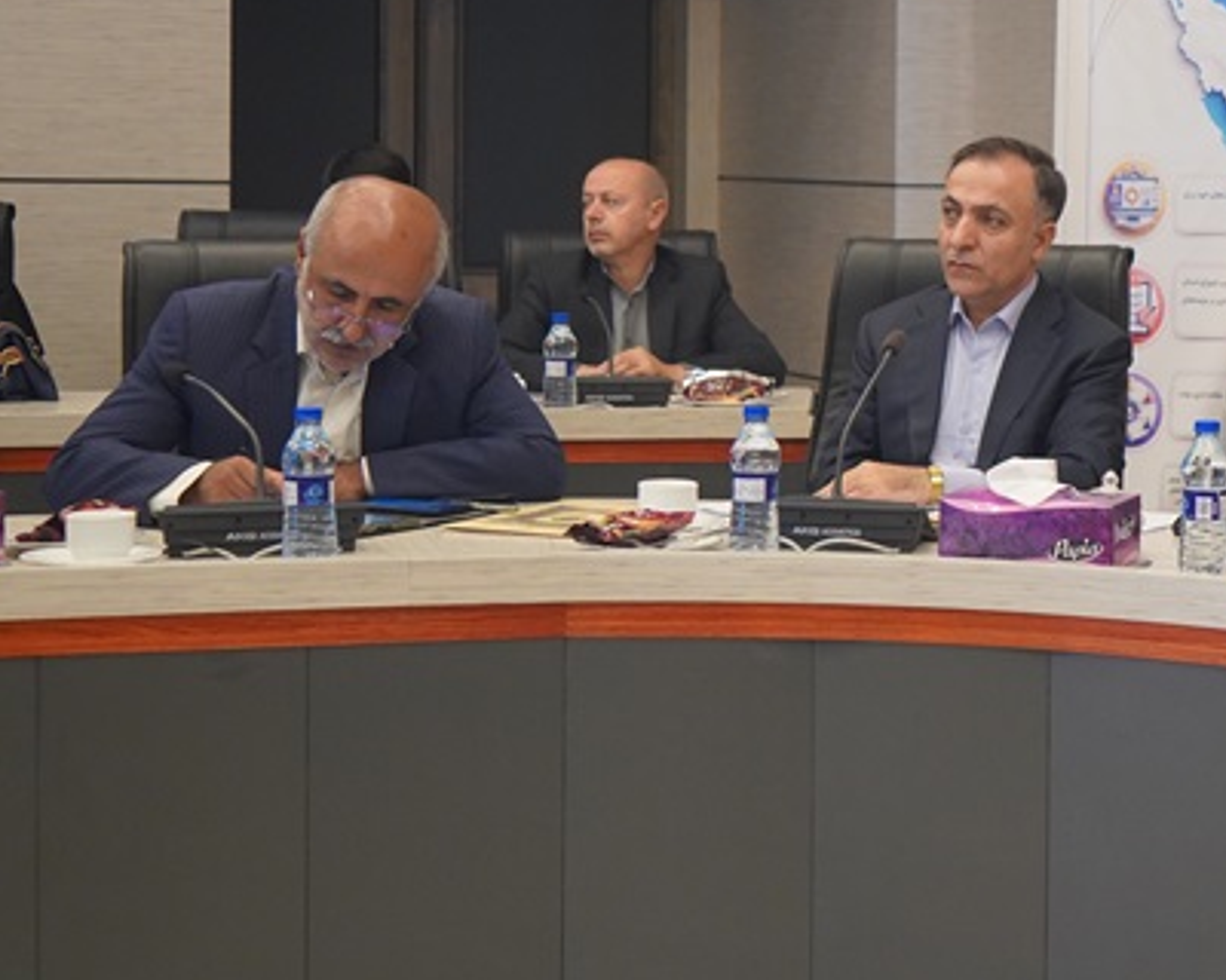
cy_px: 280
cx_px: 1223
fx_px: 2721
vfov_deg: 20.3
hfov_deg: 24.3
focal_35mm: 75
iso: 2500
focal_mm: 40
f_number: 4
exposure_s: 1/160
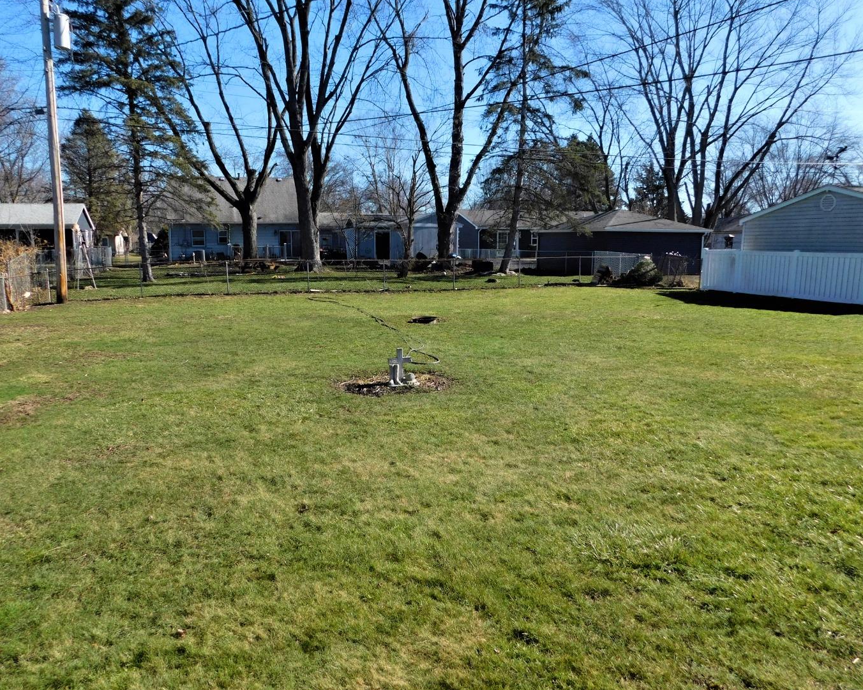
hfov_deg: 65.9
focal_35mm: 26
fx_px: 664
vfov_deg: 54.9
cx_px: 396
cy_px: 351
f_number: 3
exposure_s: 1/1250
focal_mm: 4.1
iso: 125
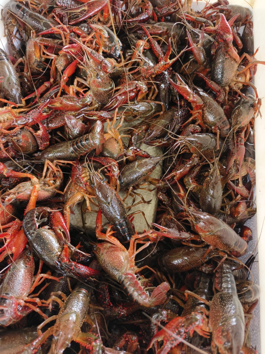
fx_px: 235
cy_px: 177
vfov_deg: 73.9
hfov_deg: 58.9
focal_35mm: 23
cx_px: 132
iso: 1456
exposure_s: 1/355
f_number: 1.75
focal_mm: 5.5
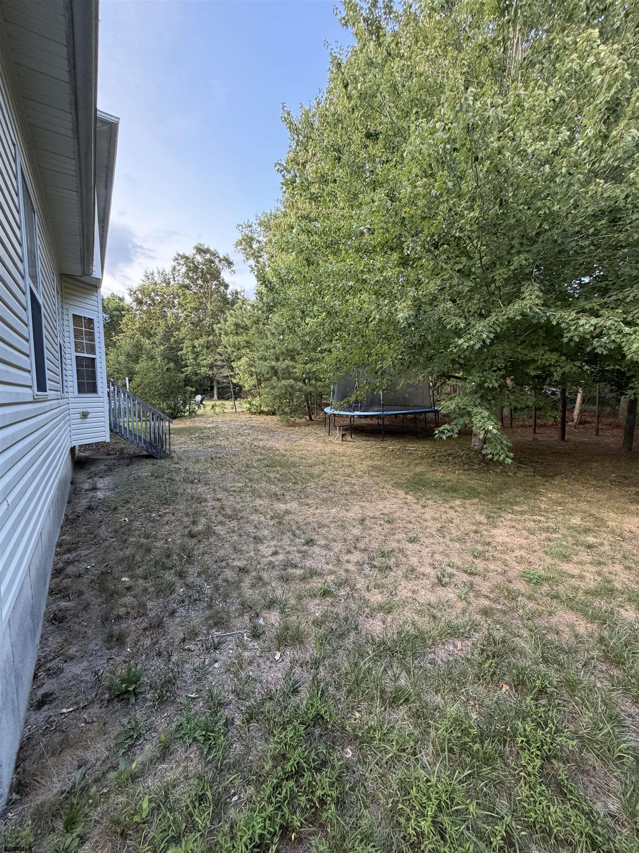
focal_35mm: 14
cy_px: 426
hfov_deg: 85.7
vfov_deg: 102.1
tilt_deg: -4.2
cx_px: 320
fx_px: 345
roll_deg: +0.7
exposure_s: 1/121
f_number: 2.2
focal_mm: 2.22
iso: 320
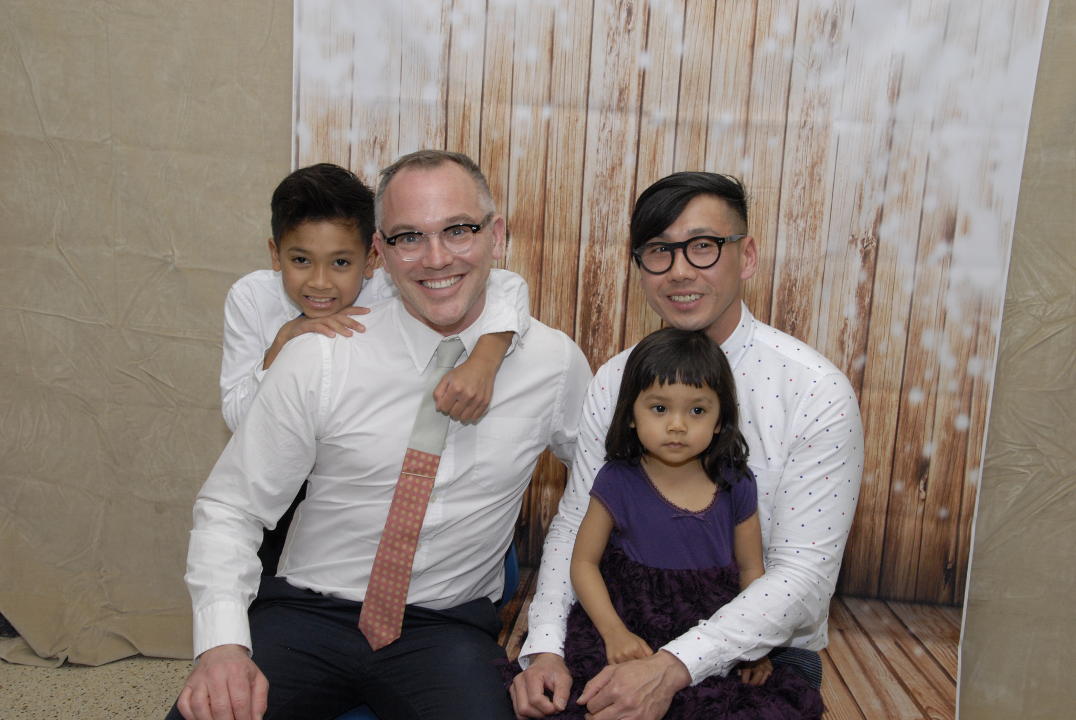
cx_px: 538
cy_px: 360
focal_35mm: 40
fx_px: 1212
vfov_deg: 33.1
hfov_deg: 47.9
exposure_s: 1/80
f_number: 10
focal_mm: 27
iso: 500
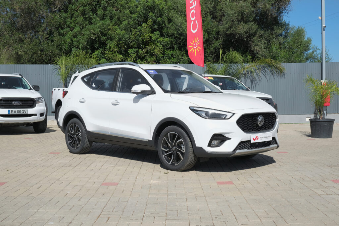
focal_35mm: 46
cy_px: 113
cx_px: 170
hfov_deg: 42.7
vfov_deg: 29.3
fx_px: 433
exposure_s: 1/320
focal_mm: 30.5
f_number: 9
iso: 160
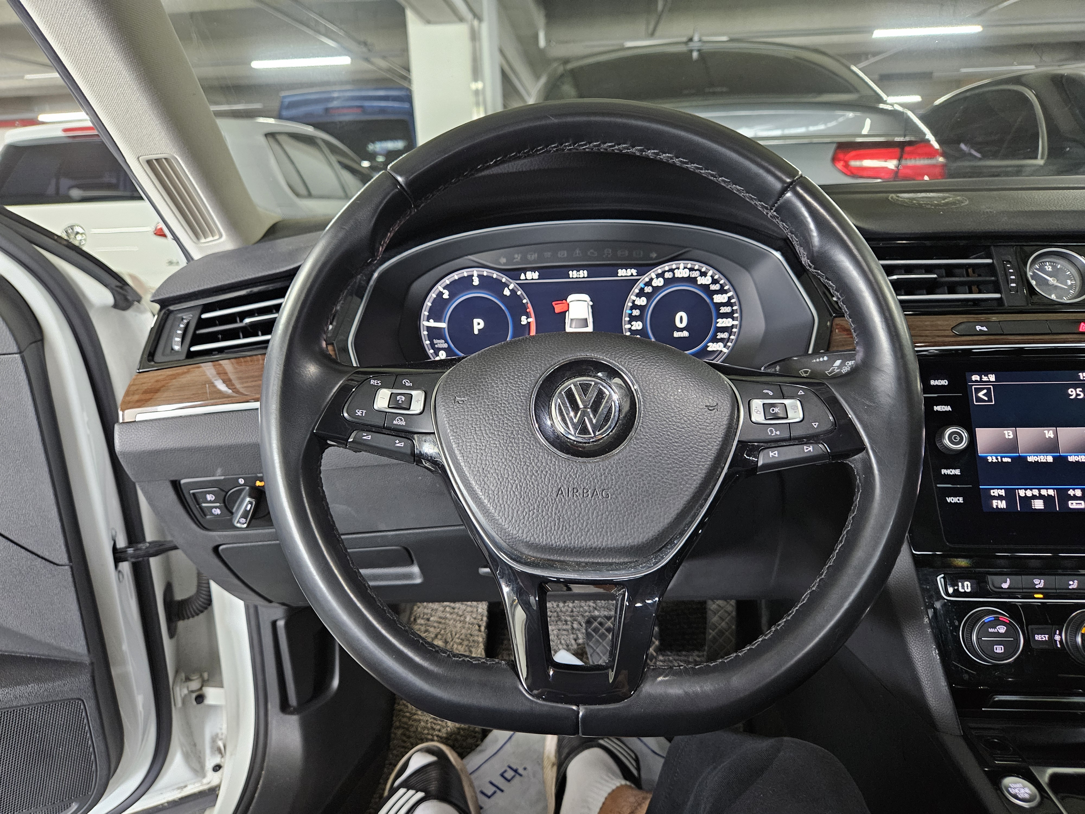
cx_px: 542
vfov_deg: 58.9
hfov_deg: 73.9
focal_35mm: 23
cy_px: 407
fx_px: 721
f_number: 1.8
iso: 640
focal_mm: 5.4
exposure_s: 1/28
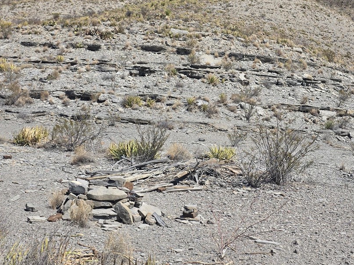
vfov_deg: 25.0
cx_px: 218
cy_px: 77
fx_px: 593
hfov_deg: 33.1
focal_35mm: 58
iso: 80
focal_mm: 6.3
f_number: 1.7
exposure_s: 1/7061
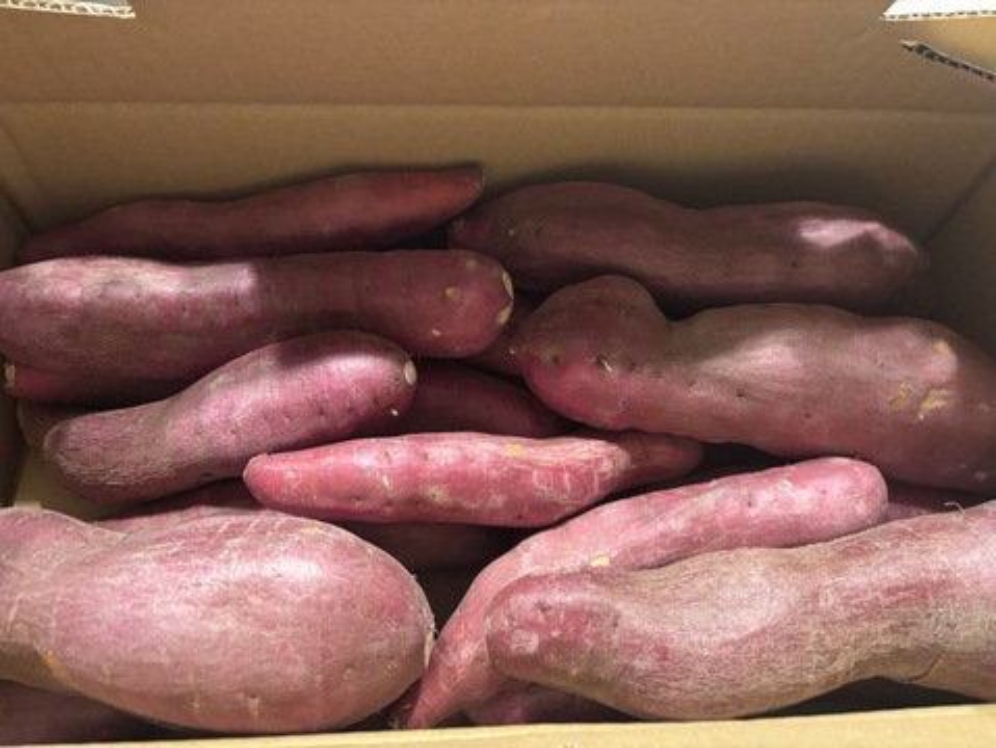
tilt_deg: -61.5
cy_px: 374
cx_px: 498
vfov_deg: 53.1
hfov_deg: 67.3
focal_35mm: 26
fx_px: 749
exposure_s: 1/33
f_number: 1.6
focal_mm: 5.96
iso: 400
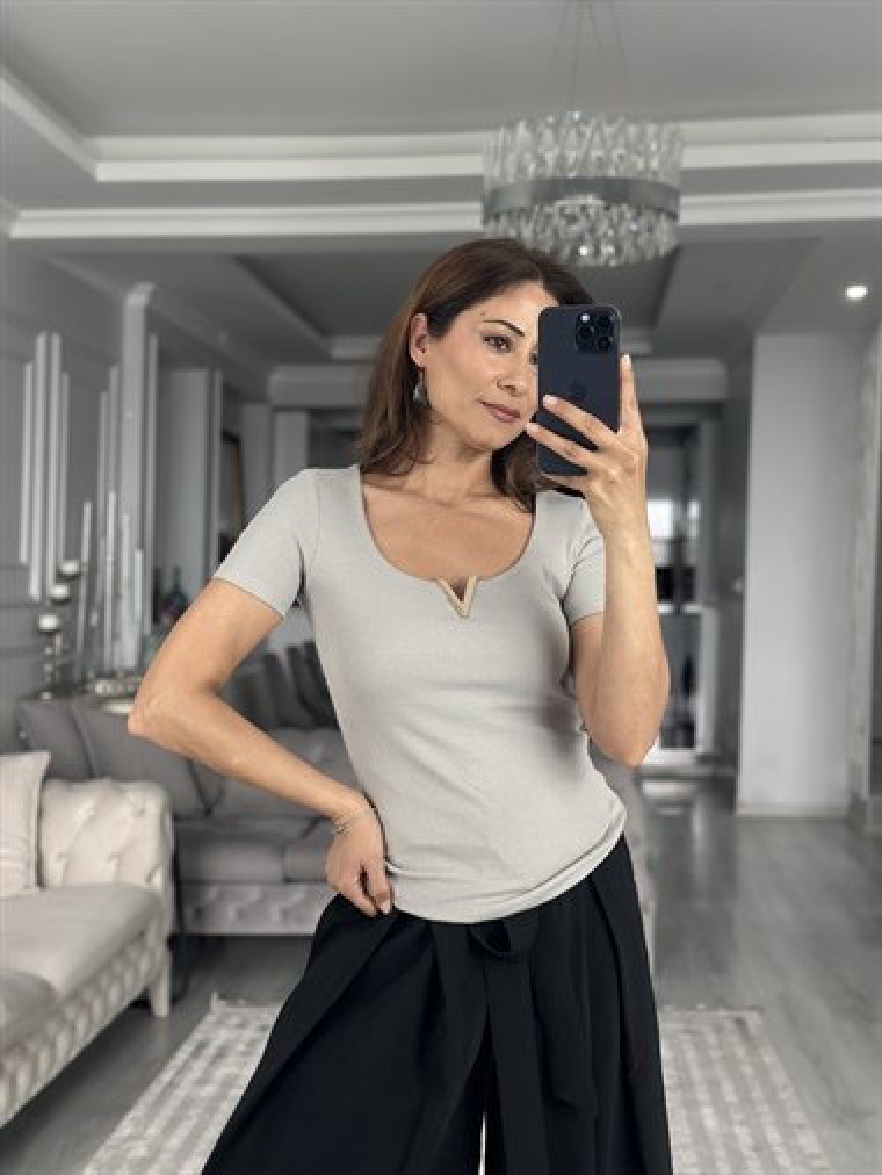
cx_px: 441
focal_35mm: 48
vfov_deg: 39.6
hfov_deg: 30.3
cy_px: 588
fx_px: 1629
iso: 250
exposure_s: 1/60
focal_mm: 6.86
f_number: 1.78
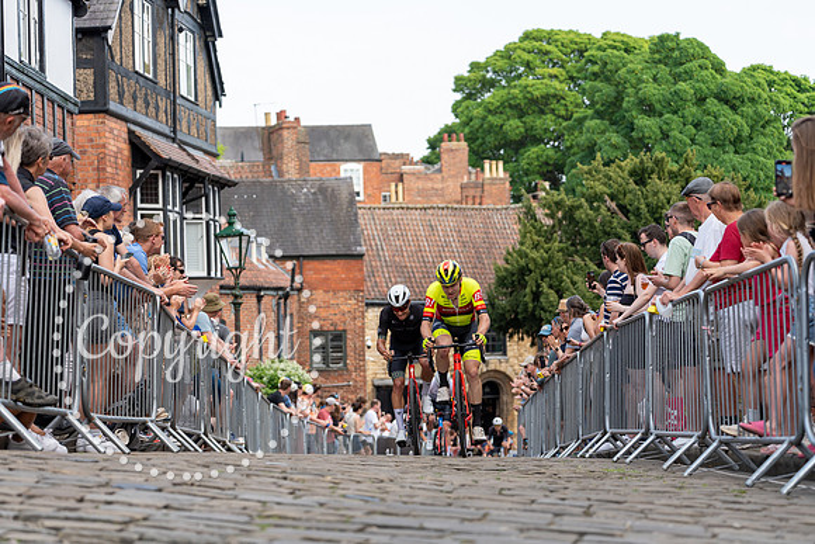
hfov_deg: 26.3
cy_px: 272
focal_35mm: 77
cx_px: 408
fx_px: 1744
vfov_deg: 17.7
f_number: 3.2
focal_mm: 77
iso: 100
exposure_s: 1/640
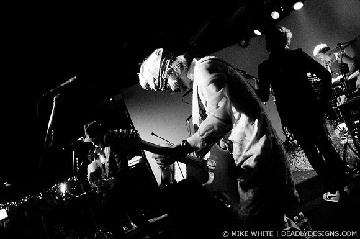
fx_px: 300
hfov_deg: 62.0
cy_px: 120
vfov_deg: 43.5
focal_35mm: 30
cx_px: 180
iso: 1250
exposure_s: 1/125
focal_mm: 20
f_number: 2.8
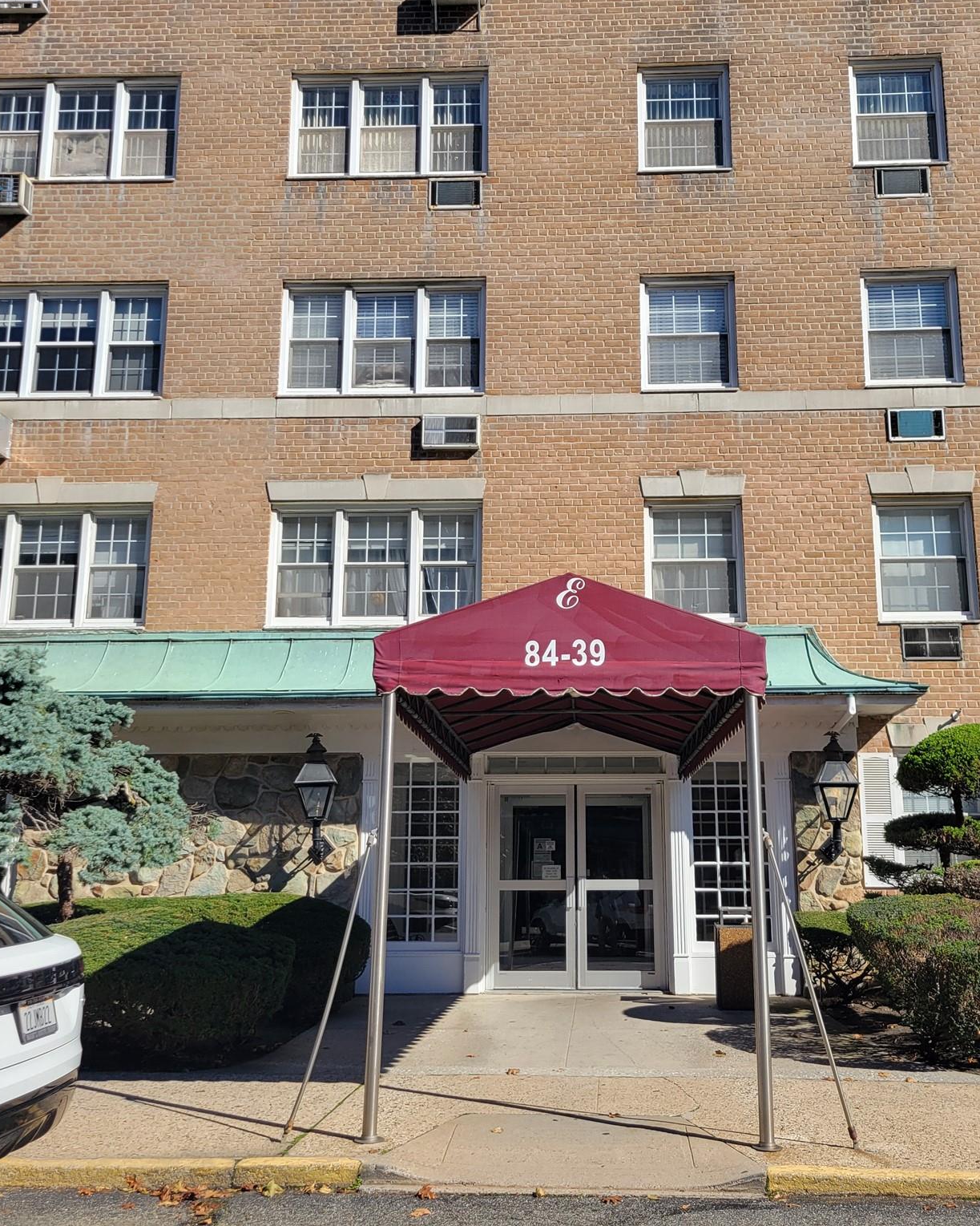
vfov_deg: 52.8
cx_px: 583
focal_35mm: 34
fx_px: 1233
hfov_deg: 43.2
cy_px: 611
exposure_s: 1/2038
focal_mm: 5.4
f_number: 1.8
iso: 40
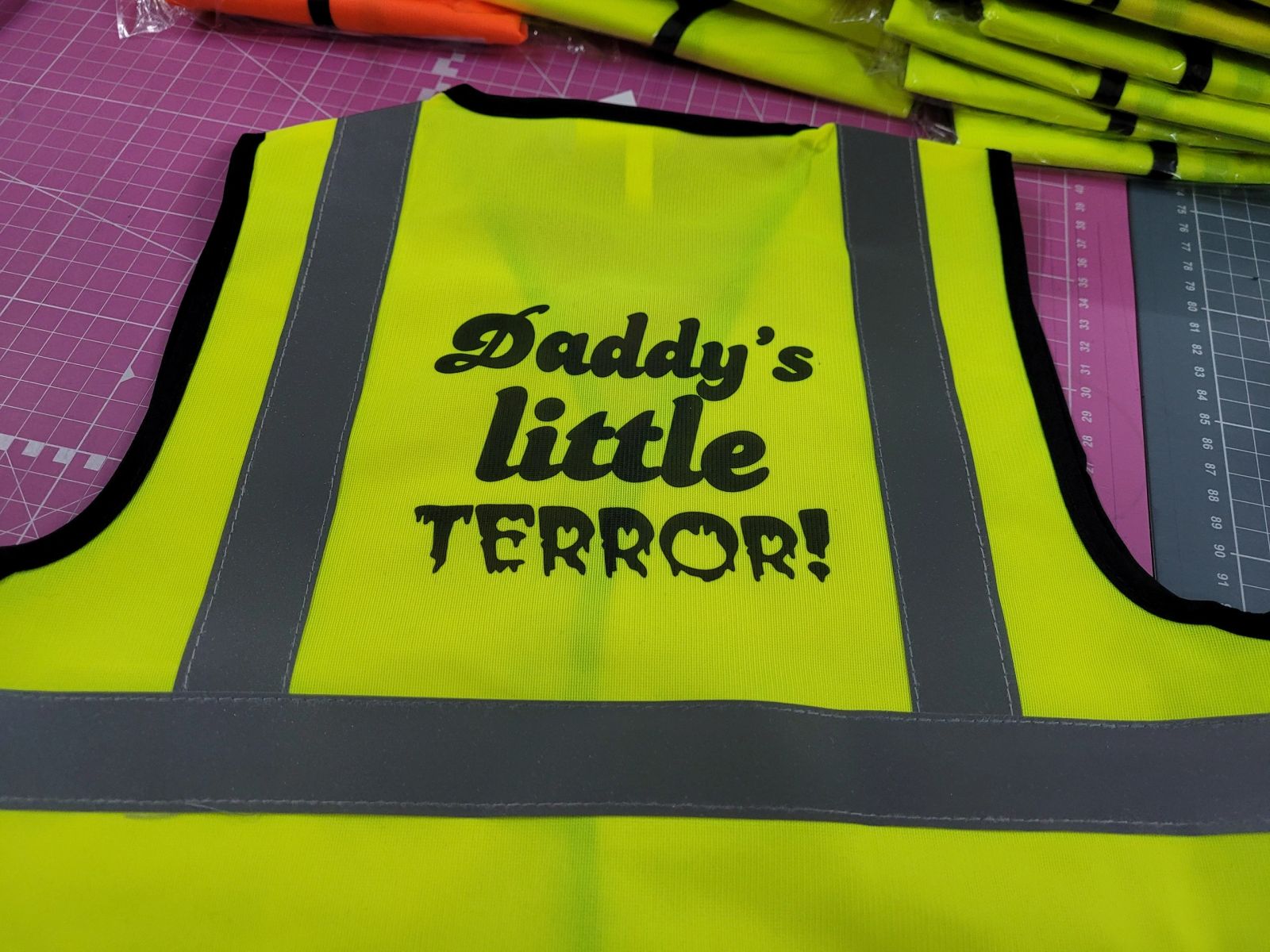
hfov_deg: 67.3
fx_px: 954
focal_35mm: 26
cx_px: 635
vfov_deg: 53.1
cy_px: 476
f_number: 1.8
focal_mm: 5.4
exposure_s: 1/100
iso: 200
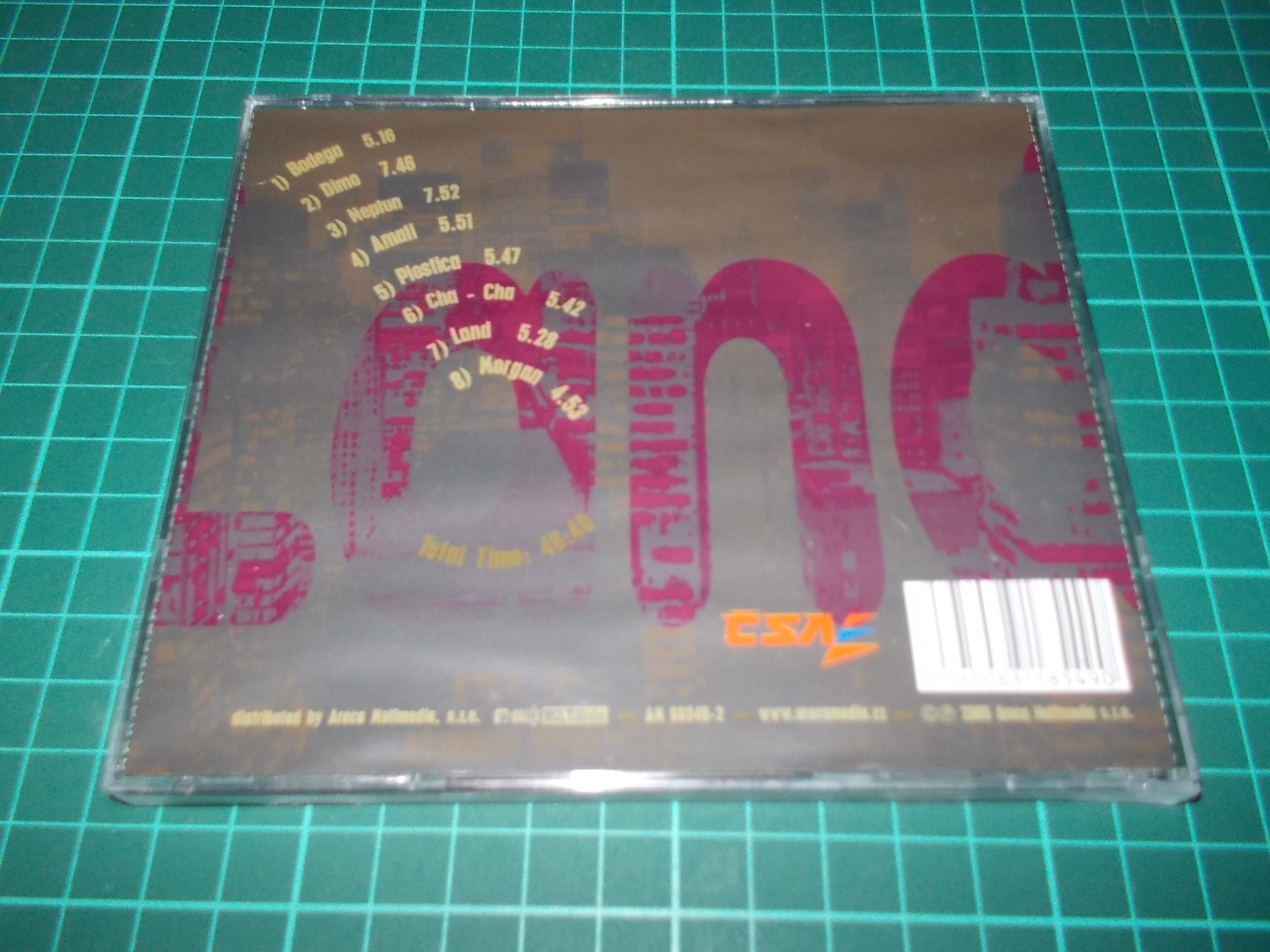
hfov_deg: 61.7
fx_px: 1064
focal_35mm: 29
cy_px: 476
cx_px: 635
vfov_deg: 48.2
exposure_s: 1/30
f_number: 3.3
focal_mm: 4.1
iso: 200
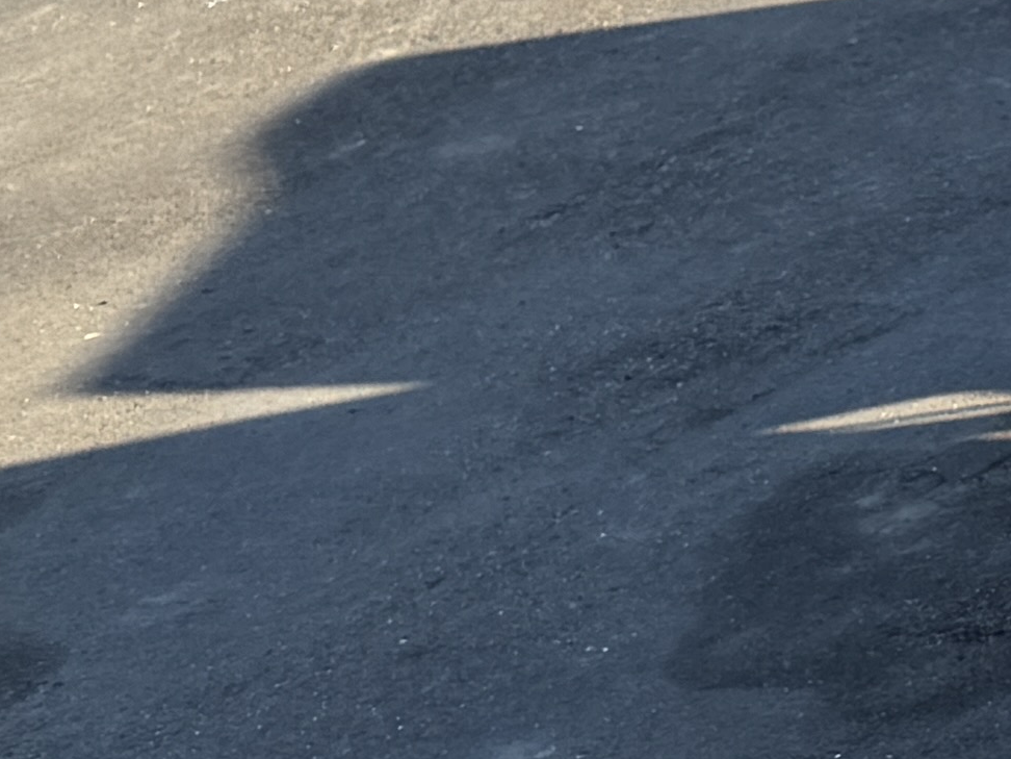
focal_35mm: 141
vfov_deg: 10.5
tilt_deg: -24.5
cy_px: 285
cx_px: 2801
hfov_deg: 10.7
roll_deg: +4.7
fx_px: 4118
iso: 80
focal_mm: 6.76
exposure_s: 1/1425
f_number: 1.78
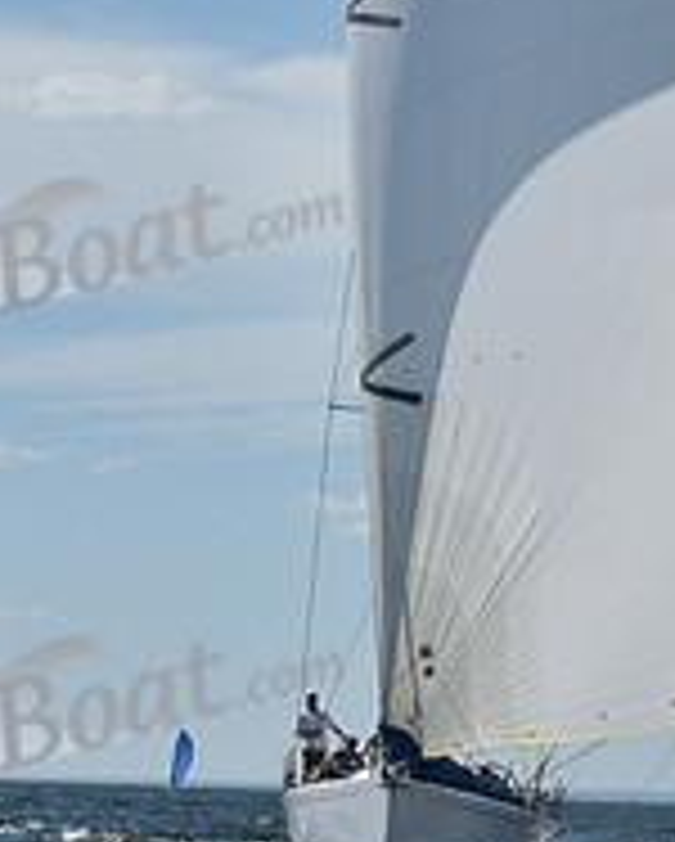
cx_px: 578
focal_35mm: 233
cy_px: -23
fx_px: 5809
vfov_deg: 8.2
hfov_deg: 6.6
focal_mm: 80
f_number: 11
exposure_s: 1/1250
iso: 320
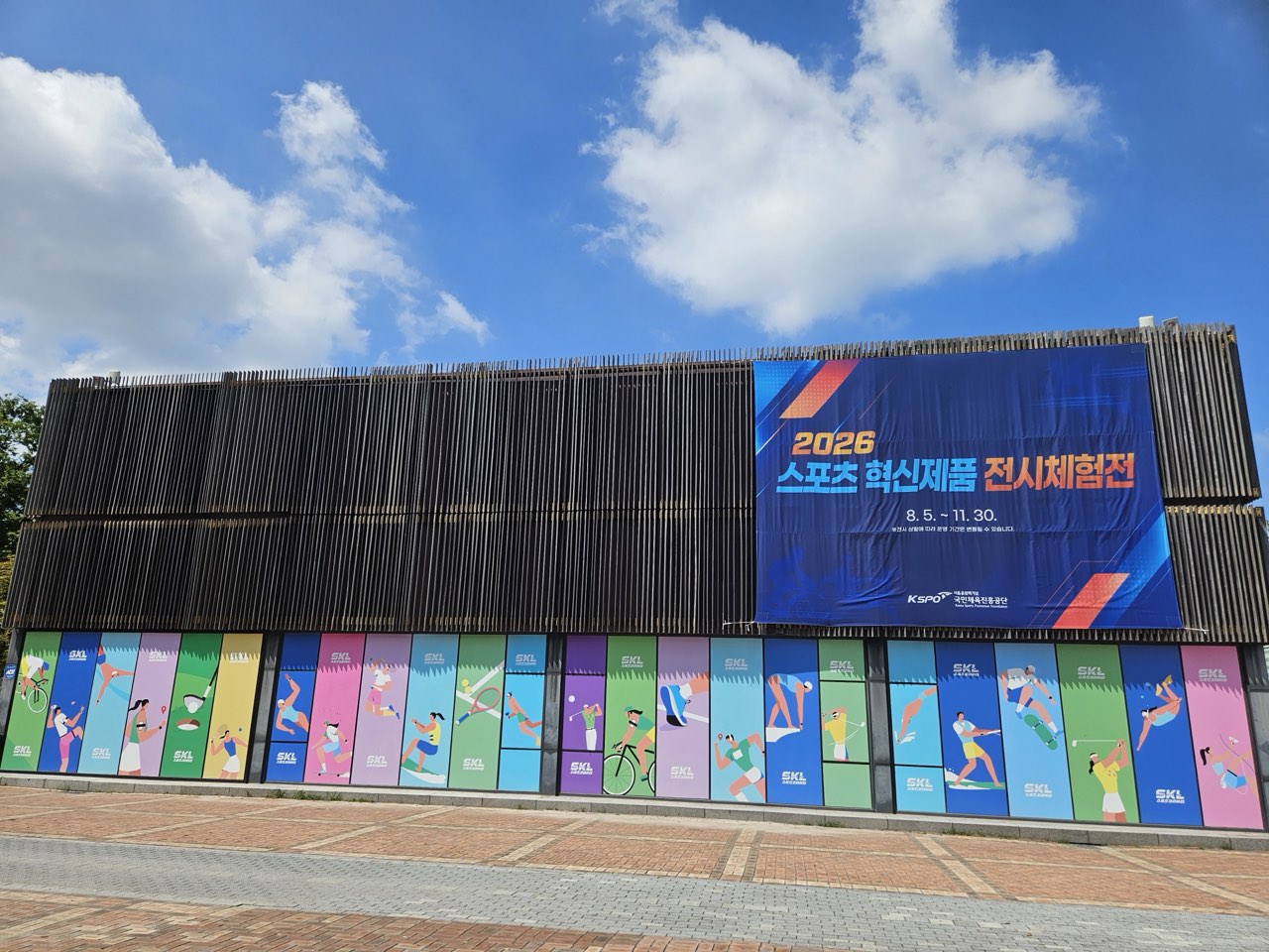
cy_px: 476
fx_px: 843
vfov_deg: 58.9
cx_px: 634
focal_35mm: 23
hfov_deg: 73.9
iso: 25
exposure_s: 1/2643
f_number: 1.8
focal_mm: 5.4
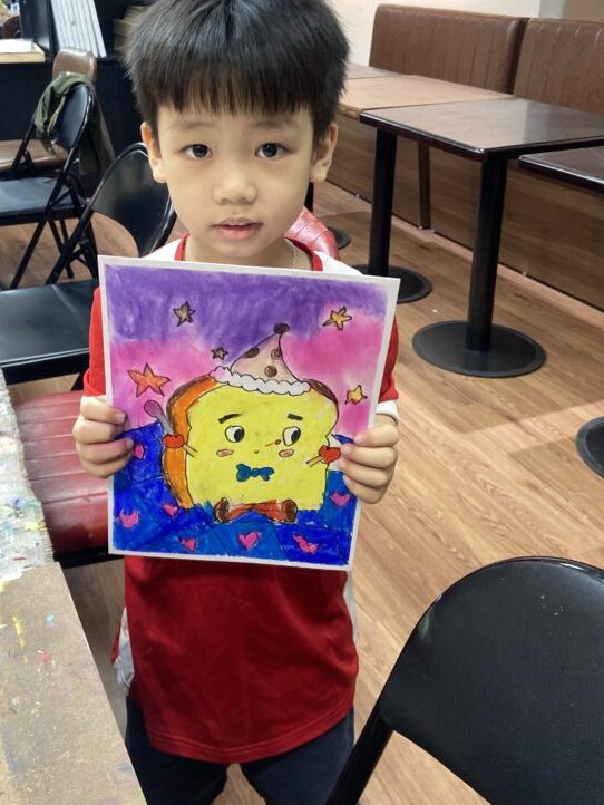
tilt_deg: -19.9
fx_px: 837
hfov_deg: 39.6
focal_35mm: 36
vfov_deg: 50.3
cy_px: 260
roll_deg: -0.9
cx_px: 256
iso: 125
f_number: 1.8
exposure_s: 1/100
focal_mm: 4.25
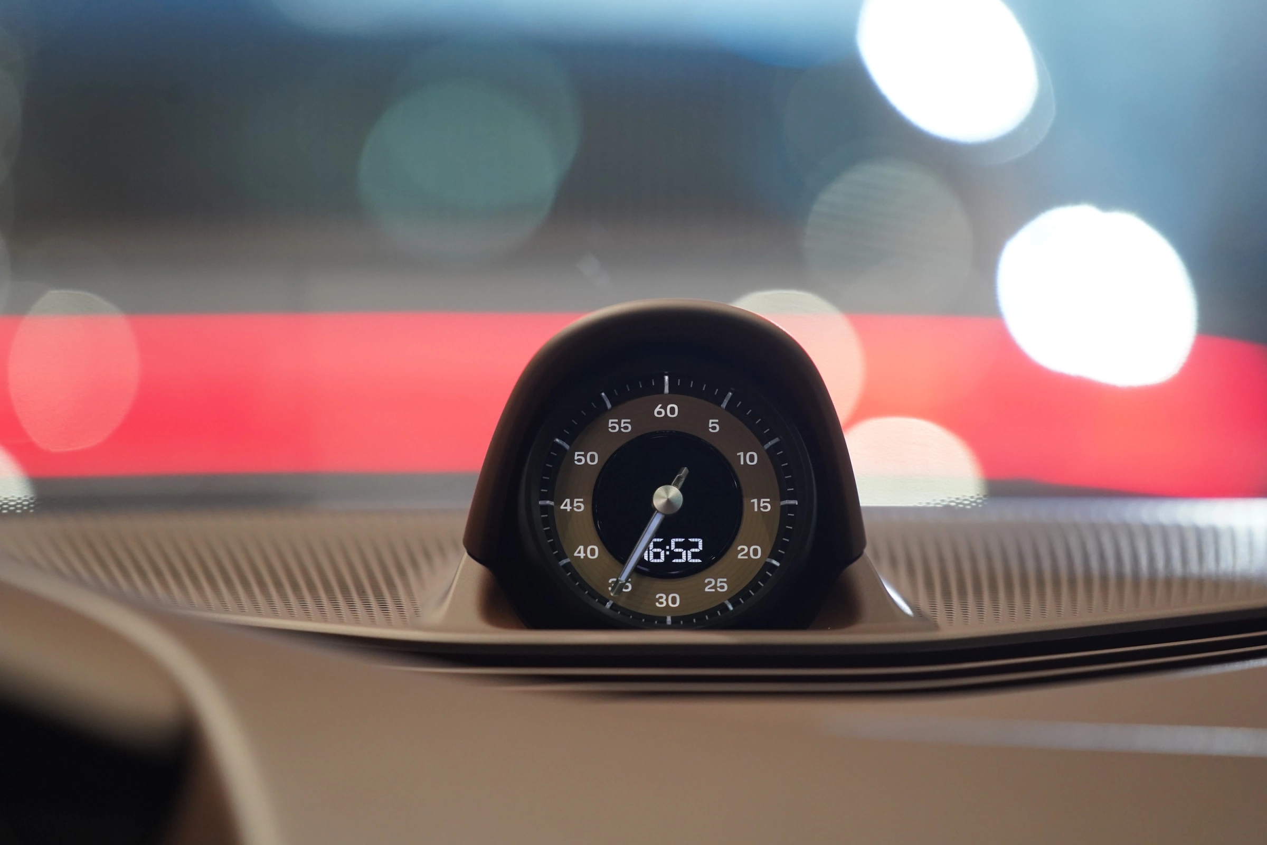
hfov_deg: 11.1
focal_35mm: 185
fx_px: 6510
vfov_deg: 7.4
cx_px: 634
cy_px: 422
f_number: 4
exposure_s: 1/250
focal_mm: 185
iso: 3200
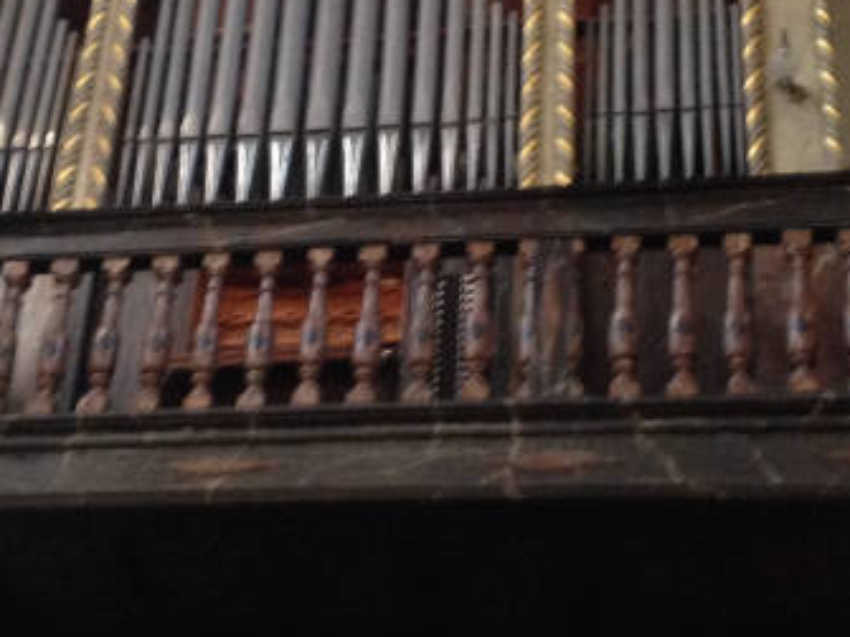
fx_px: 2479
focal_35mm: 101
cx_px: 299
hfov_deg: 19.4
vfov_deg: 14.3
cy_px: -53
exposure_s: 1/20
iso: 250
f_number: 2.4
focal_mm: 4.12
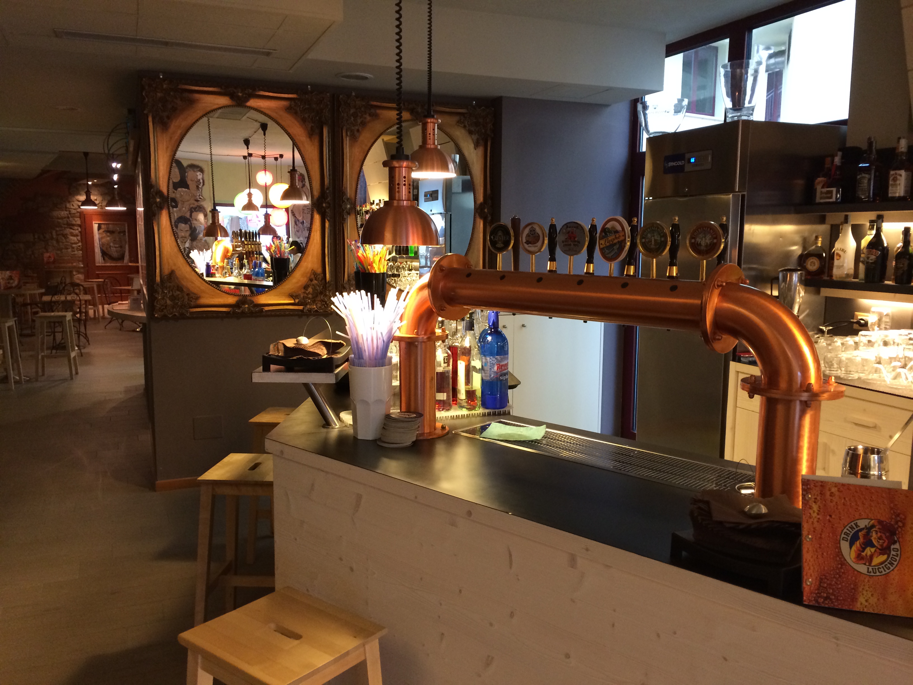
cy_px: 342
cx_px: 456
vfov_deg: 46.8
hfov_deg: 60.0
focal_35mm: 30
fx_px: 791
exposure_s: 1/30
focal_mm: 4.12
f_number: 2.2
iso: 200
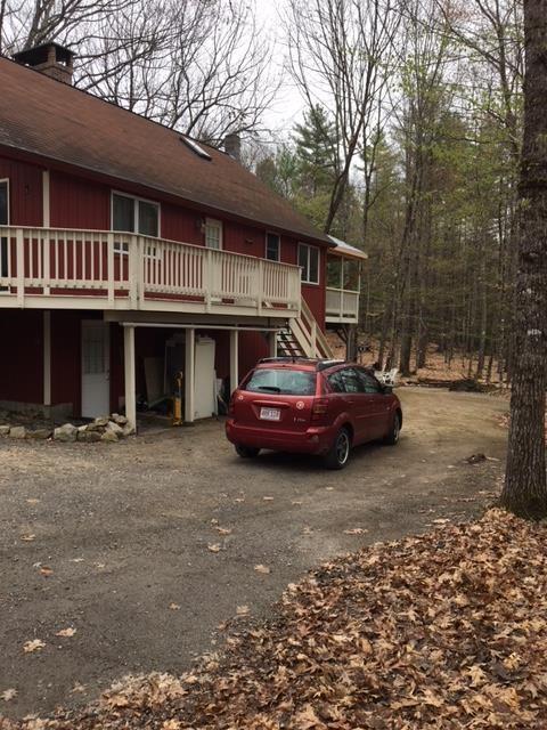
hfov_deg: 48.2
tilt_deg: -4.3
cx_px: 274
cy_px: 365
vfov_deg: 61.7
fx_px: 611
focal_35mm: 29
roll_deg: -0.5
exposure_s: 1/285
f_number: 2.2
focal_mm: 4.15
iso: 25
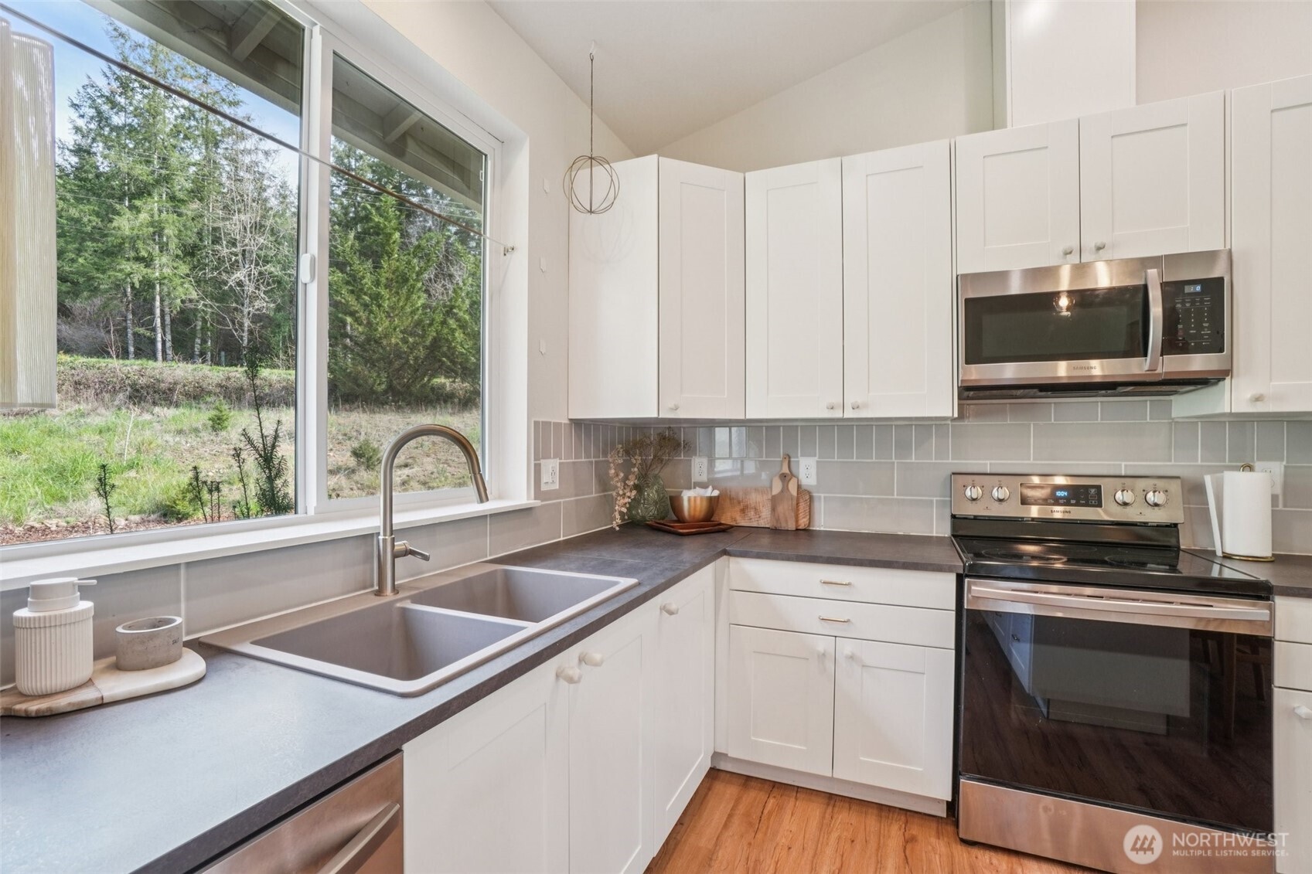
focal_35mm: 15
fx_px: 547
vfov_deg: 77.3
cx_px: 656
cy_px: 437
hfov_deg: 100.4
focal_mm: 10
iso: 400
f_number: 8
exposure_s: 1/20
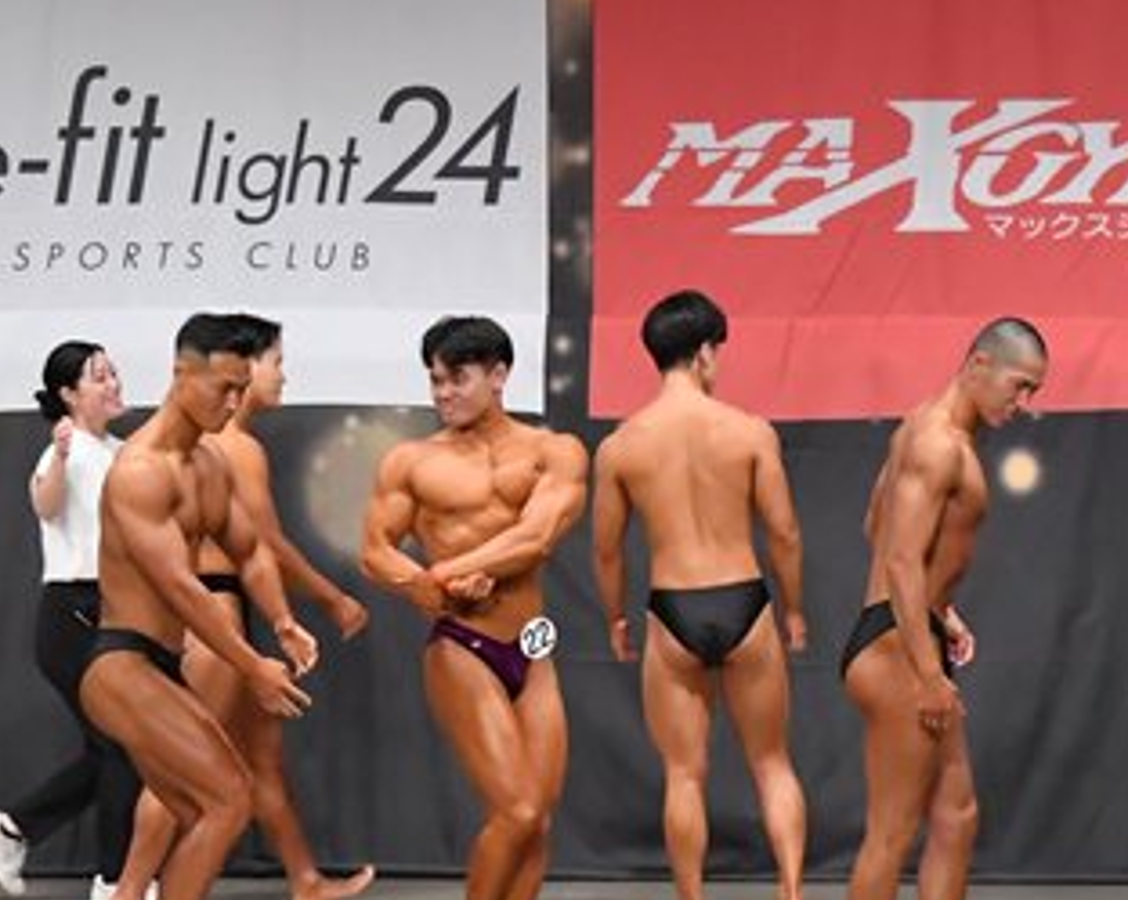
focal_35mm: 203
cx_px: 526
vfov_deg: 7.6
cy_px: 553
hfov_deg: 9.5
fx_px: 6771
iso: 6400
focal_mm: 58
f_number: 5.6
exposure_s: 1/400
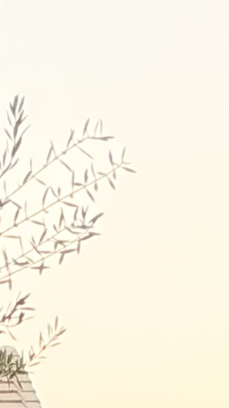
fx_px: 3293
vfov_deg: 6.4
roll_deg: -0.3
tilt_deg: -8.0
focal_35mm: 305
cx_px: -385
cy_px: 1301
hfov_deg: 3.9
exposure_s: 1/121
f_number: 1.8
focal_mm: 6.93
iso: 400
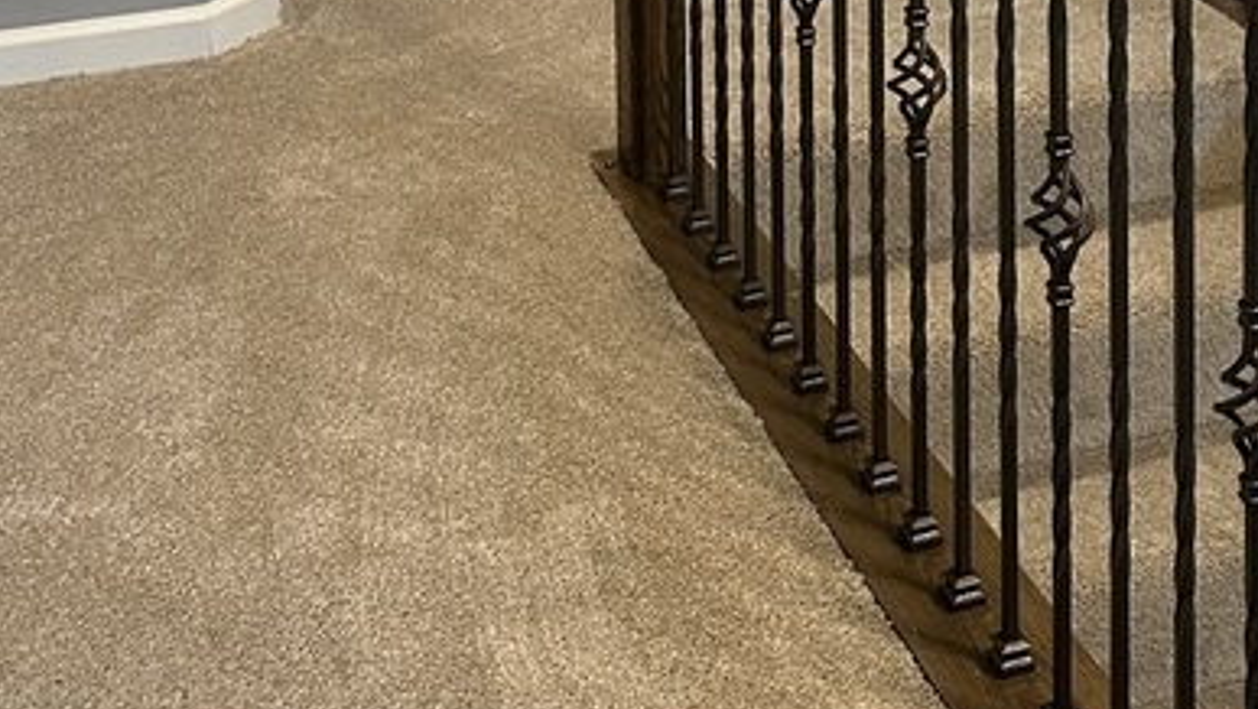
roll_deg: +0.1
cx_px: 991
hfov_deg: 28.4
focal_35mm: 73
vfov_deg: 14.9
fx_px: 2436
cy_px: -478
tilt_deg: -7.8
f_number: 1.78
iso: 400
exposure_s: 1/60
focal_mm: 6.86
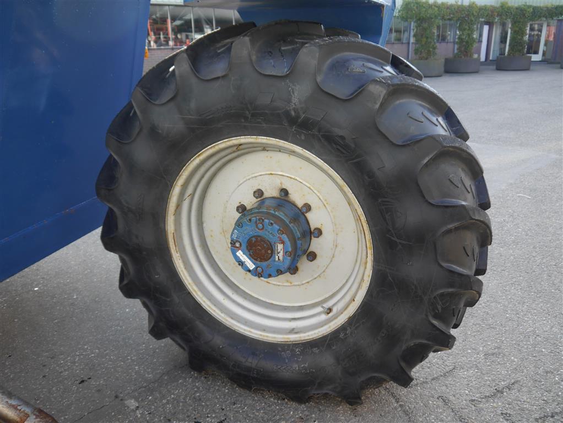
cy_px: 212
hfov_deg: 63.4
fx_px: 456
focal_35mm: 28
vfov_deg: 49.8
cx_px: 282
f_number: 4
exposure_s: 1/160
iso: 160
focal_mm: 14
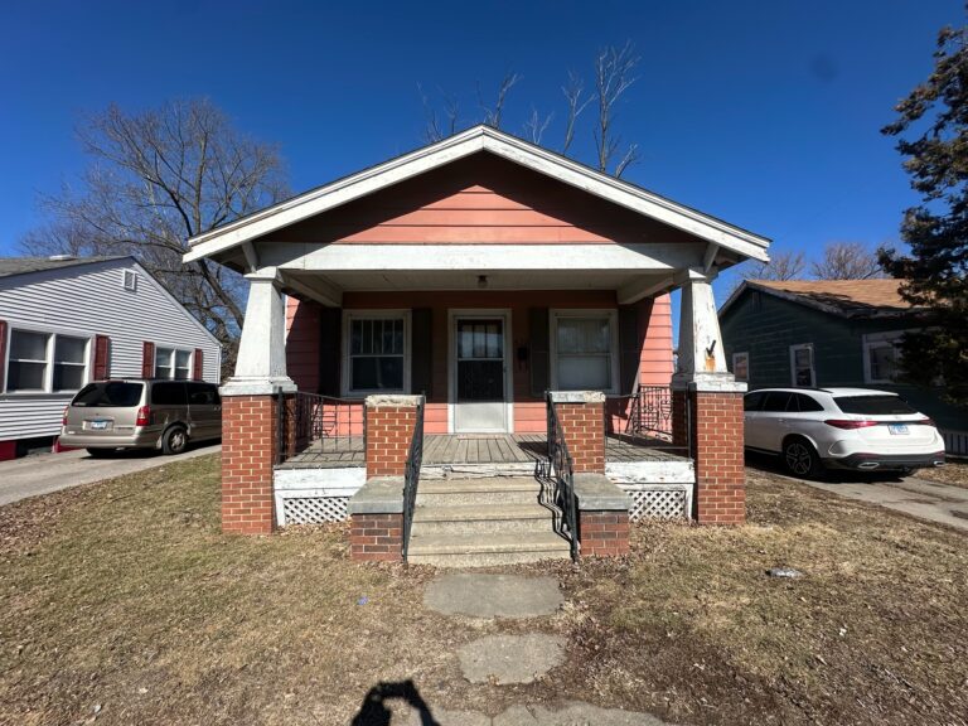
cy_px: 363
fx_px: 391
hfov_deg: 102.1
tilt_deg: +5.3
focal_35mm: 14
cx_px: 484
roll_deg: +0.2
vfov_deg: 85.7
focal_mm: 2.22
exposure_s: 1/2959
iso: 50
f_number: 2.2
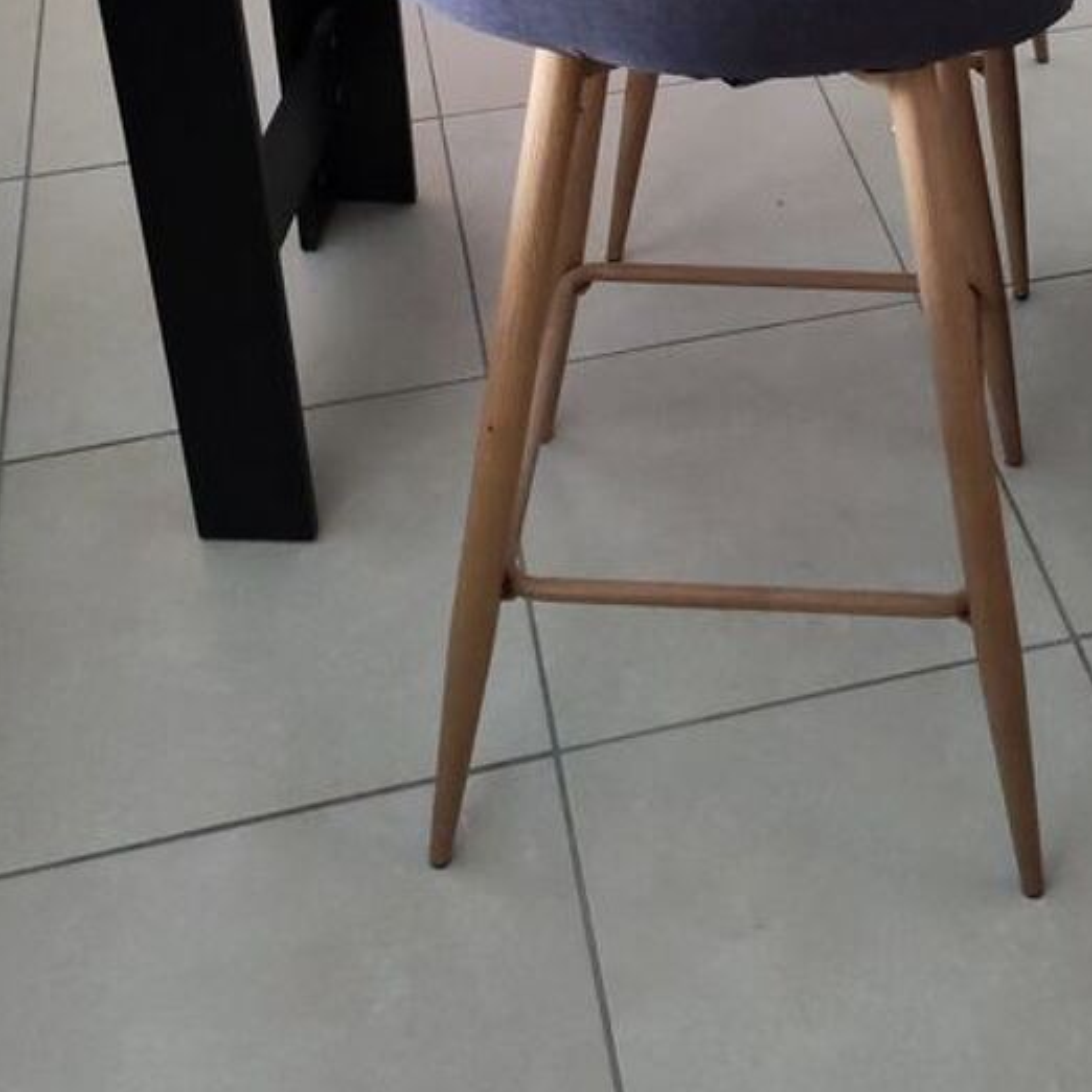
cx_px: 828
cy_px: -53
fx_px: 2177
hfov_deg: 27.7
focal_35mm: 61
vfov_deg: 26.3
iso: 2000
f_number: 1.9
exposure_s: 1/33
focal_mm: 6.12
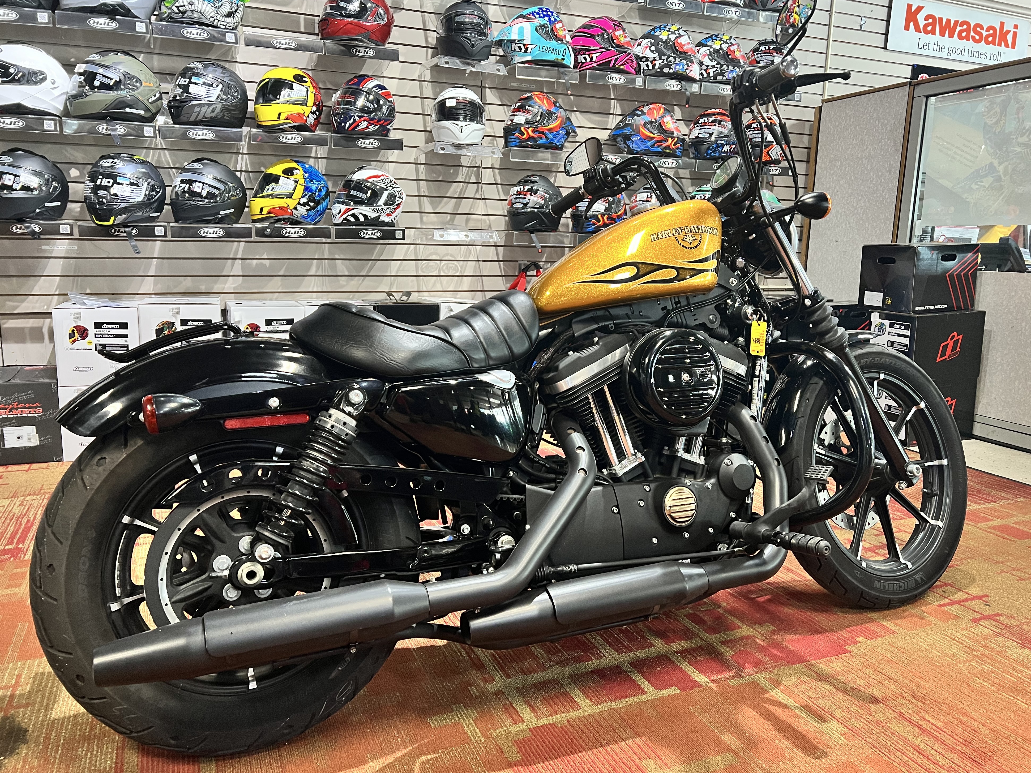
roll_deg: -1.0
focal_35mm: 27
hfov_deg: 65.3
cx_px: 523
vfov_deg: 51.4
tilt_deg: -9.9
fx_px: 804
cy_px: 381
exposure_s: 1/60
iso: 400
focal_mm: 5.7
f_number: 1.5
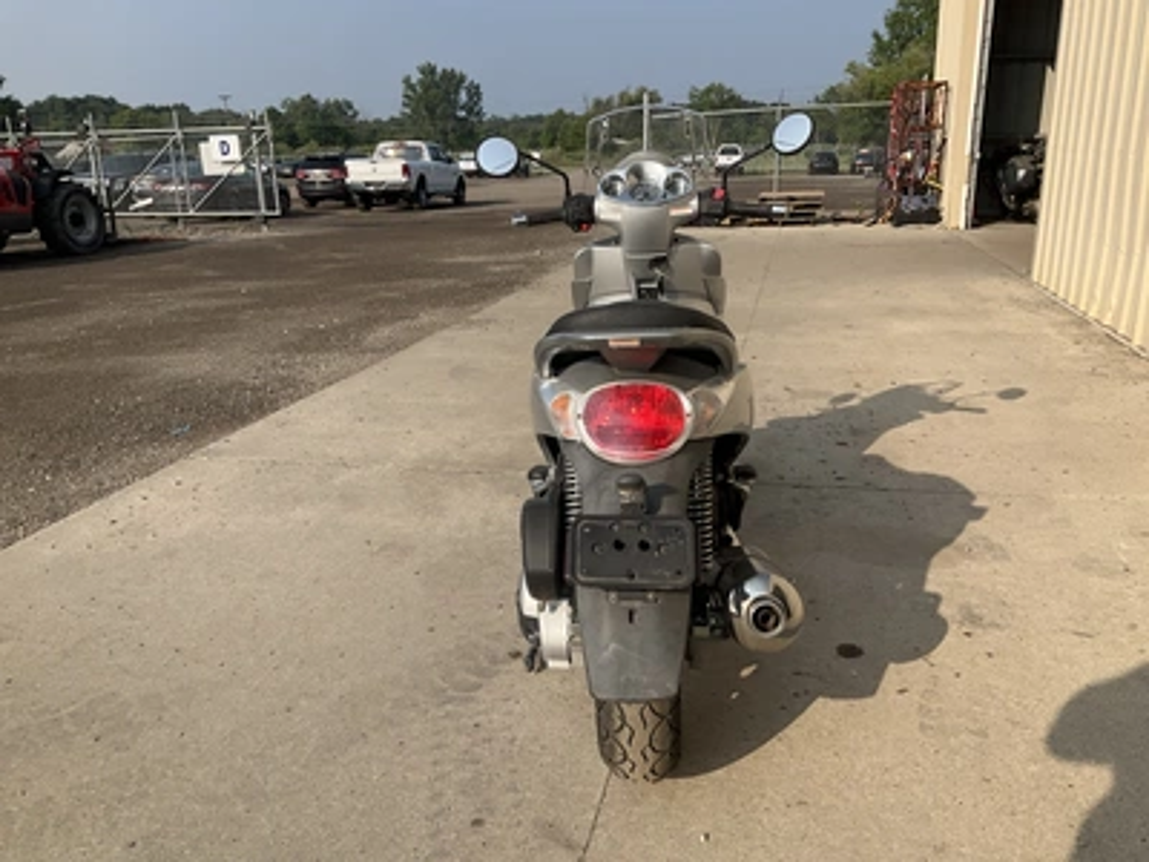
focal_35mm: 29
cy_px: 431
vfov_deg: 48.2
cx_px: 574
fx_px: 963
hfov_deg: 61.7
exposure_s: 1/1626
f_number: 1.8
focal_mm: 3
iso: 25
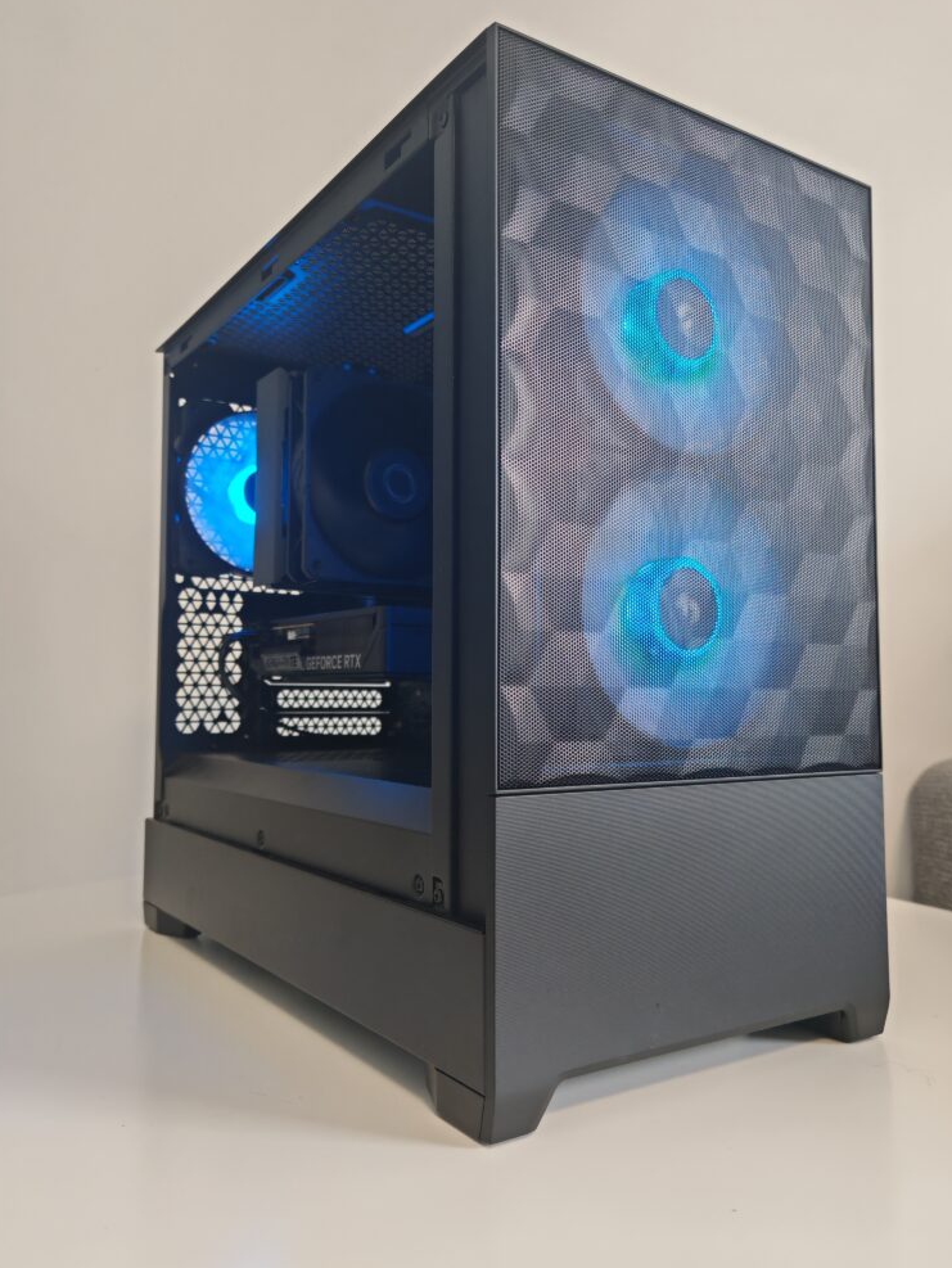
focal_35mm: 28
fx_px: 1026
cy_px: 623
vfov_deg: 63.4
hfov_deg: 49.8
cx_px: 486
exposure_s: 1/50
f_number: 1.9
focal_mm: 6.67
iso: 320
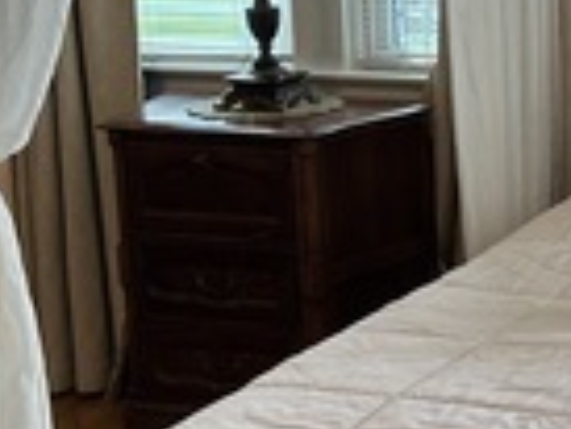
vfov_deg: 12.7
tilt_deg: -10.7
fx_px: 1932
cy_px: 121
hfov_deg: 15.8
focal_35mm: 117
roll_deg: +0.4
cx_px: 773
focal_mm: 6.86
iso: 64
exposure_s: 1/219
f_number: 1.78
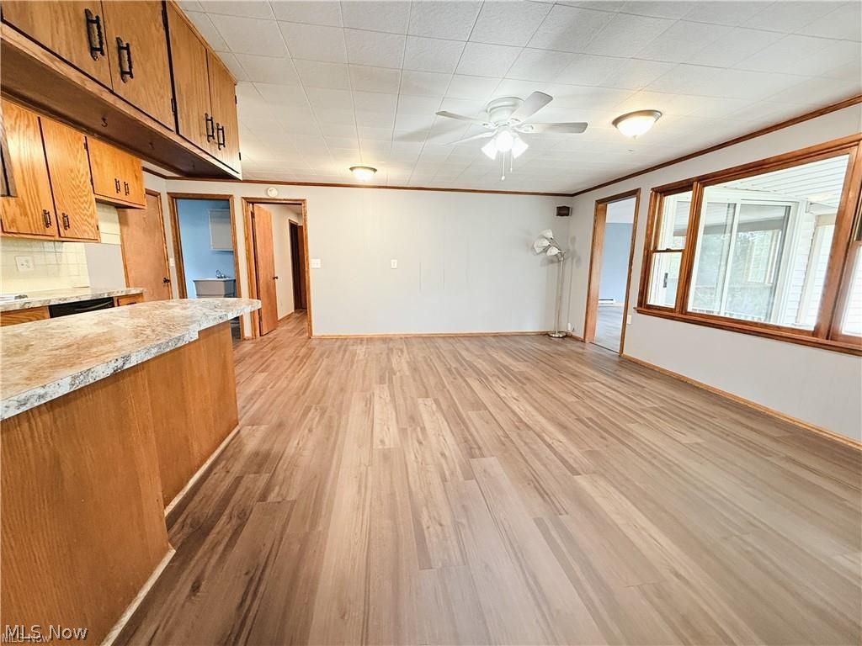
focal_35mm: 14
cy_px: 323
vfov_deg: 85.7
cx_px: 431
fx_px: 349
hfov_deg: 102.1
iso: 320
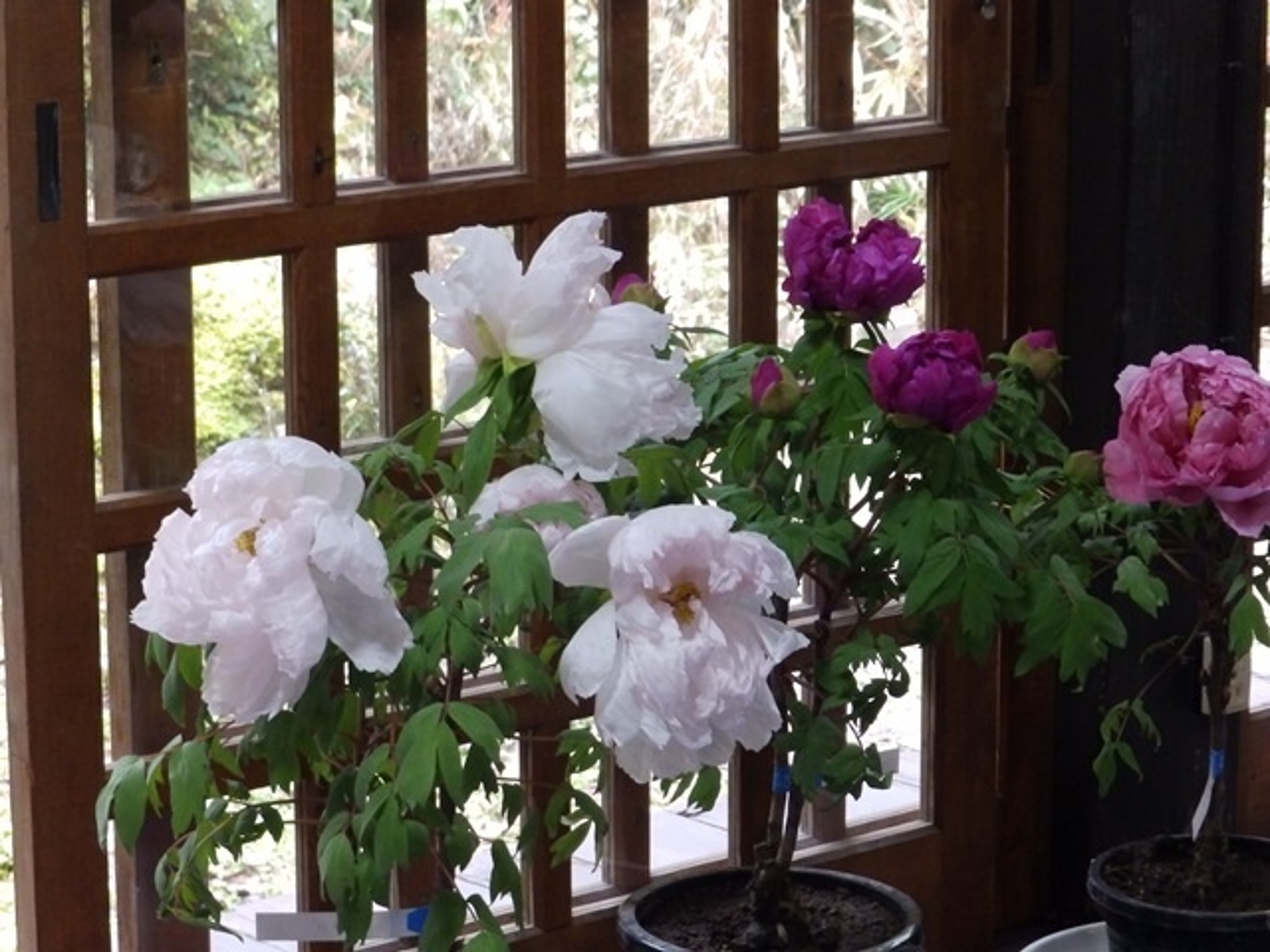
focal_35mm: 115
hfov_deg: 17.1
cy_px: 476
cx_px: 635
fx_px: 4219
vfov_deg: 12.9
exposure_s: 1/25
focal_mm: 20.6
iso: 800
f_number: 4.8
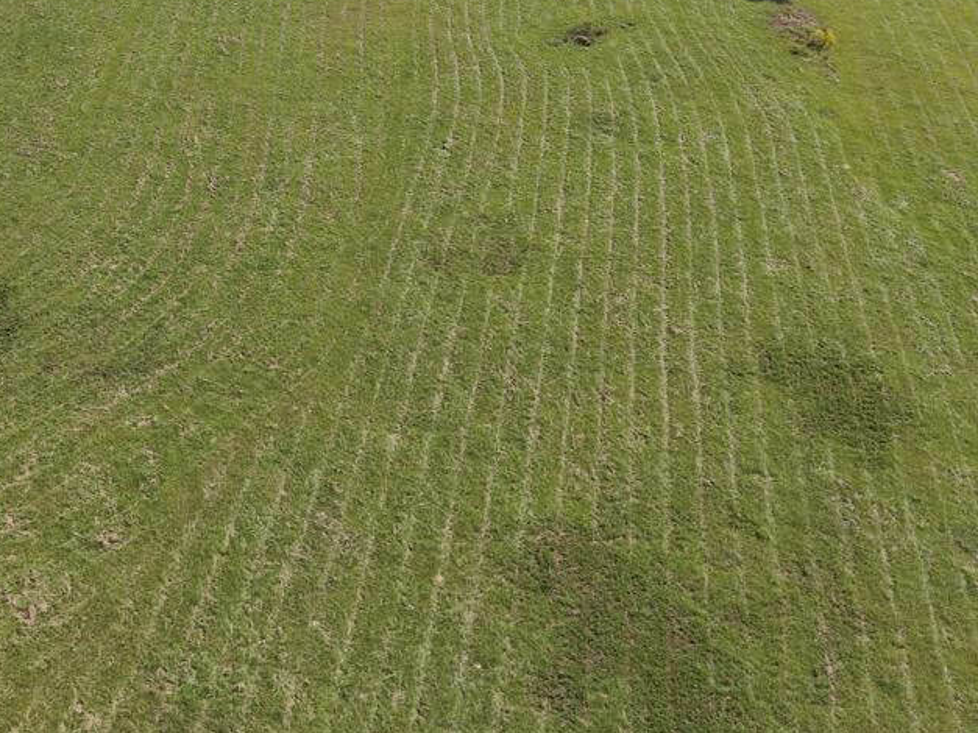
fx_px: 1384
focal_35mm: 49
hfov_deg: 37.0
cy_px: 151
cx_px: 142
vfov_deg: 29.0
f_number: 1.8
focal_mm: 8.7
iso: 120
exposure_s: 1/3000
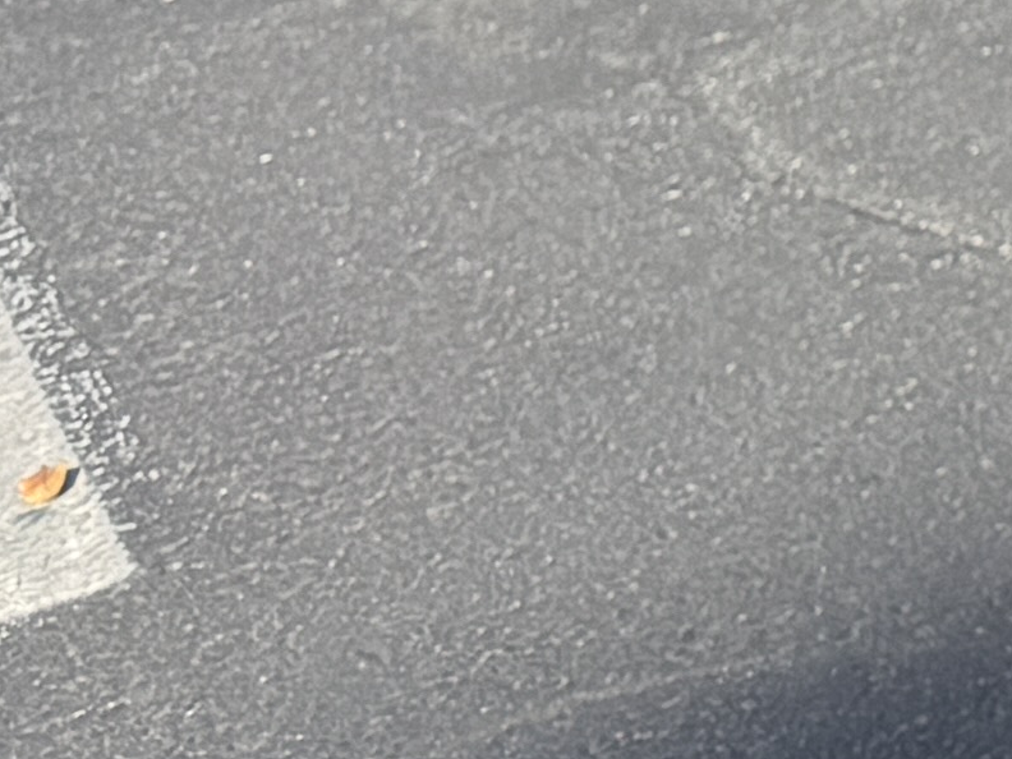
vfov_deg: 7.5
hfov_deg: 8.9
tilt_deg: -9.9
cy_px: -1541
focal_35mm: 173
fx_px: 5058
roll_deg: -0.2
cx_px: 3217
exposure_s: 1/2415
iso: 80
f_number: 1.78
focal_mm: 6.76
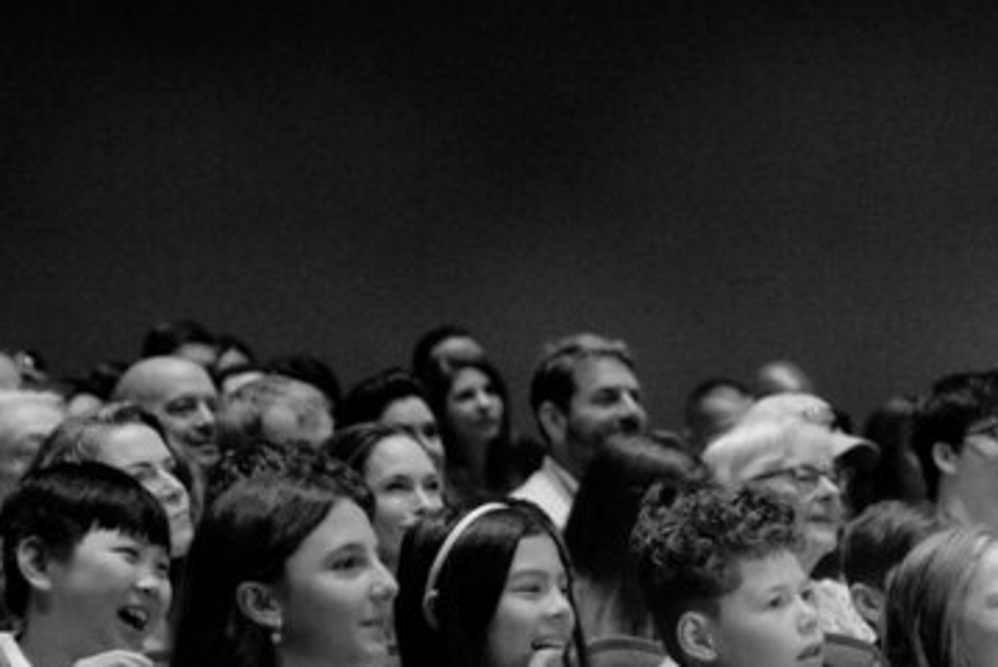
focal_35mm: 228
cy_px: 716
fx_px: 6326
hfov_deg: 8.9
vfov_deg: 6.0
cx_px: 1259
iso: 2500
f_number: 4
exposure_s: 1/80
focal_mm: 80
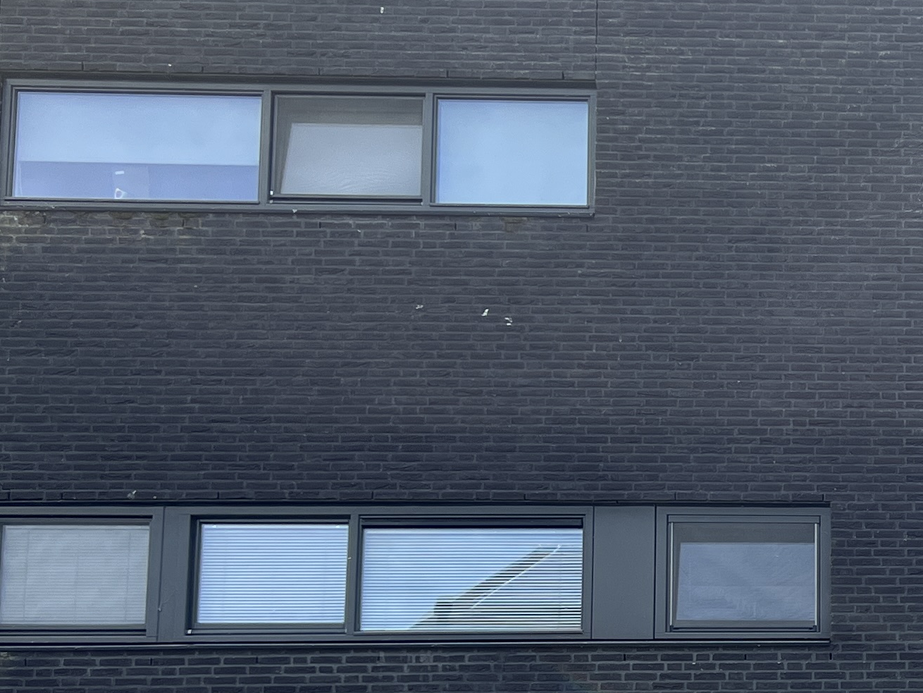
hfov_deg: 22.2
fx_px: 2134
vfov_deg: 18.0
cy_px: 674
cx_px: 1160
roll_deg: +0.8
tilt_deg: +8.4
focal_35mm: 80
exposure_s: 1/1553
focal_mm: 5.7
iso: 50
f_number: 1.5
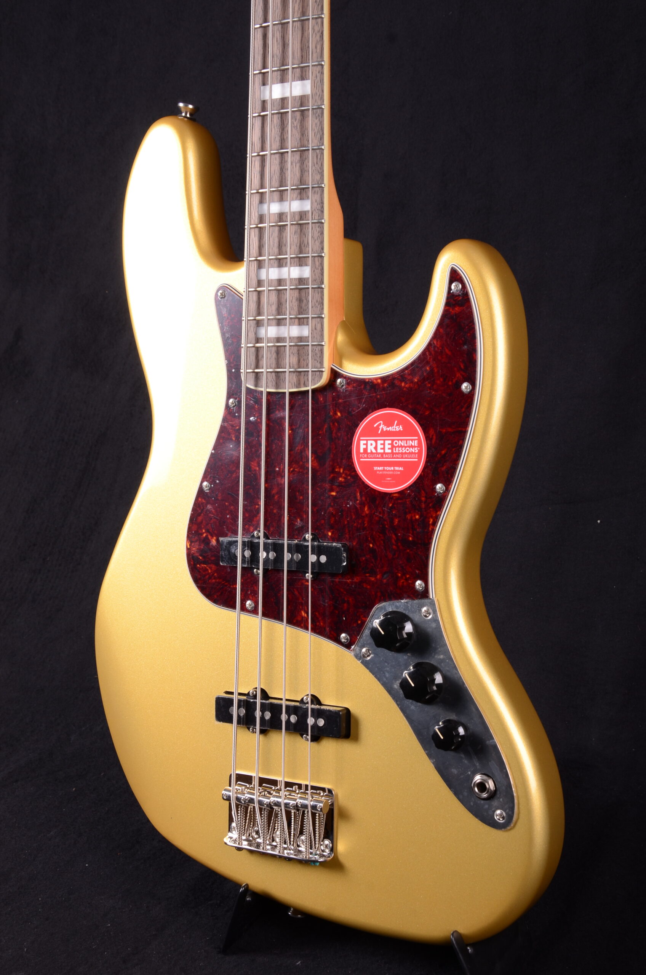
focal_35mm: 51
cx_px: 323
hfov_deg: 26.4
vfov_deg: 39.0
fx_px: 1379
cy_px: 488
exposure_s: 1/200
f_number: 13
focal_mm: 34
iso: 200
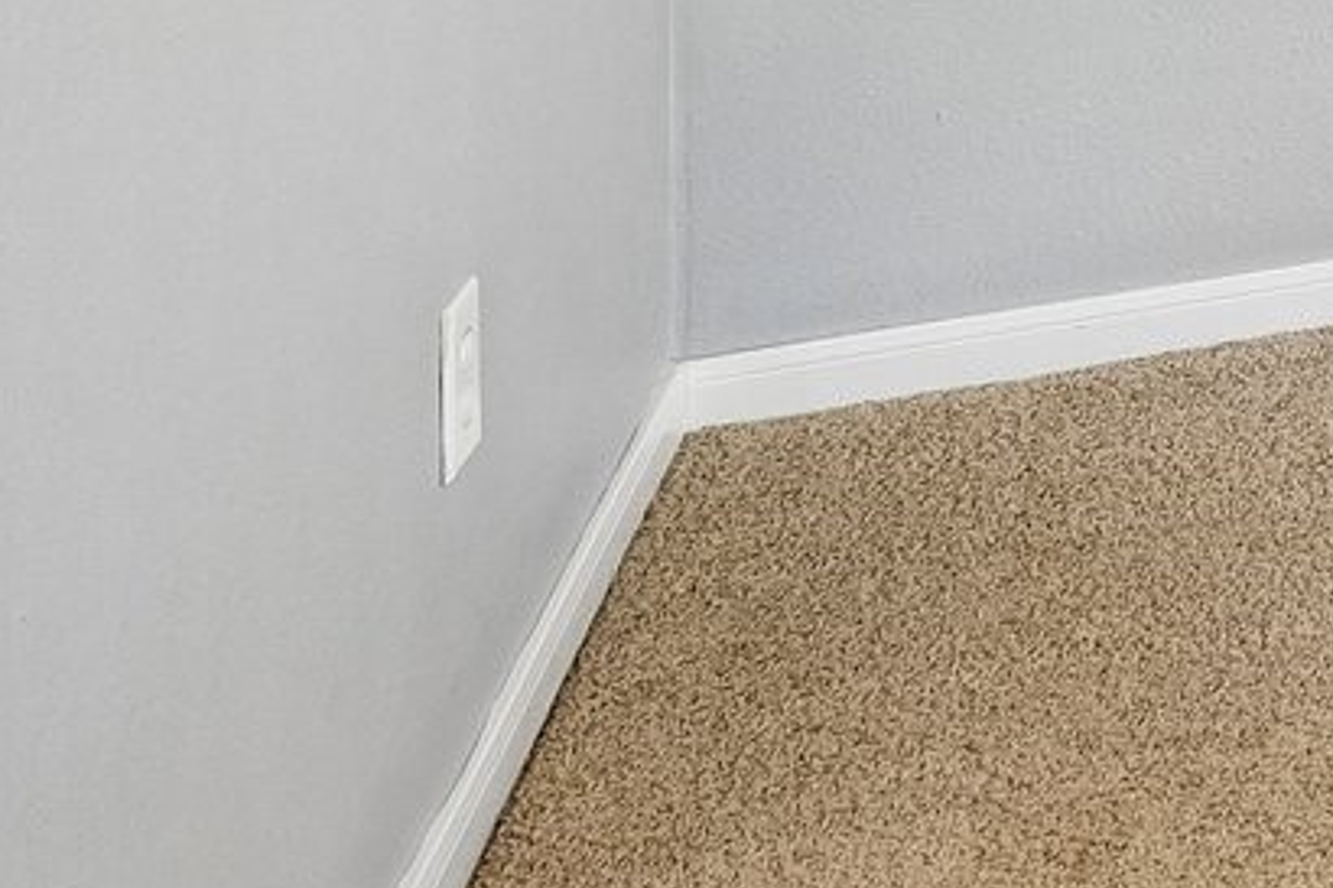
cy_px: -958
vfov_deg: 14.0
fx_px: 2961
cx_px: 3043
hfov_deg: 15.8
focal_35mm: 80
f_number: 8
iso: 400
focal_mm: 16
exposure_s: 1/6
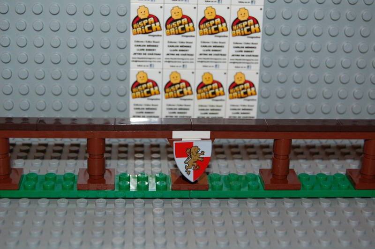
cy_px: 124
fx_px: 718
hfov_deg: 29.3
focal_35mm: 69
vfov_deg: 19.7
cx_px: 188
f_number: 5.3
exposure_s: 1/60
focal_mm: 46
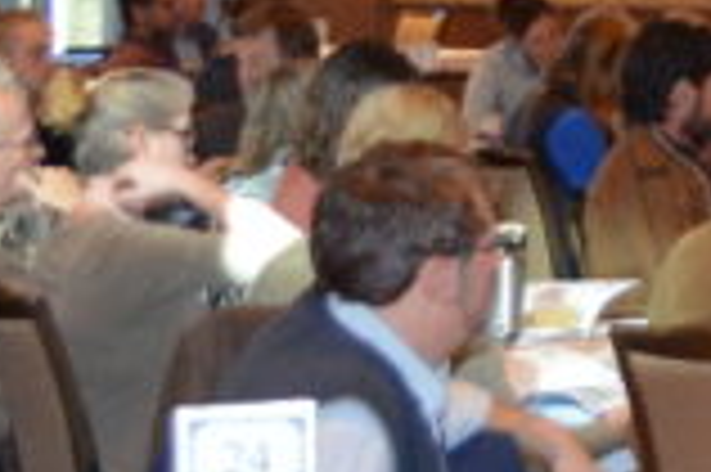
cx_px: 1440
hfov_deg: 8.4
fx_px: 4597
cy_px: -719
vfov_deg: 5.6
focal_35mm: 233
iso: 1250
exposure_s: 1/60
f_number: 4
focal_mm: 24
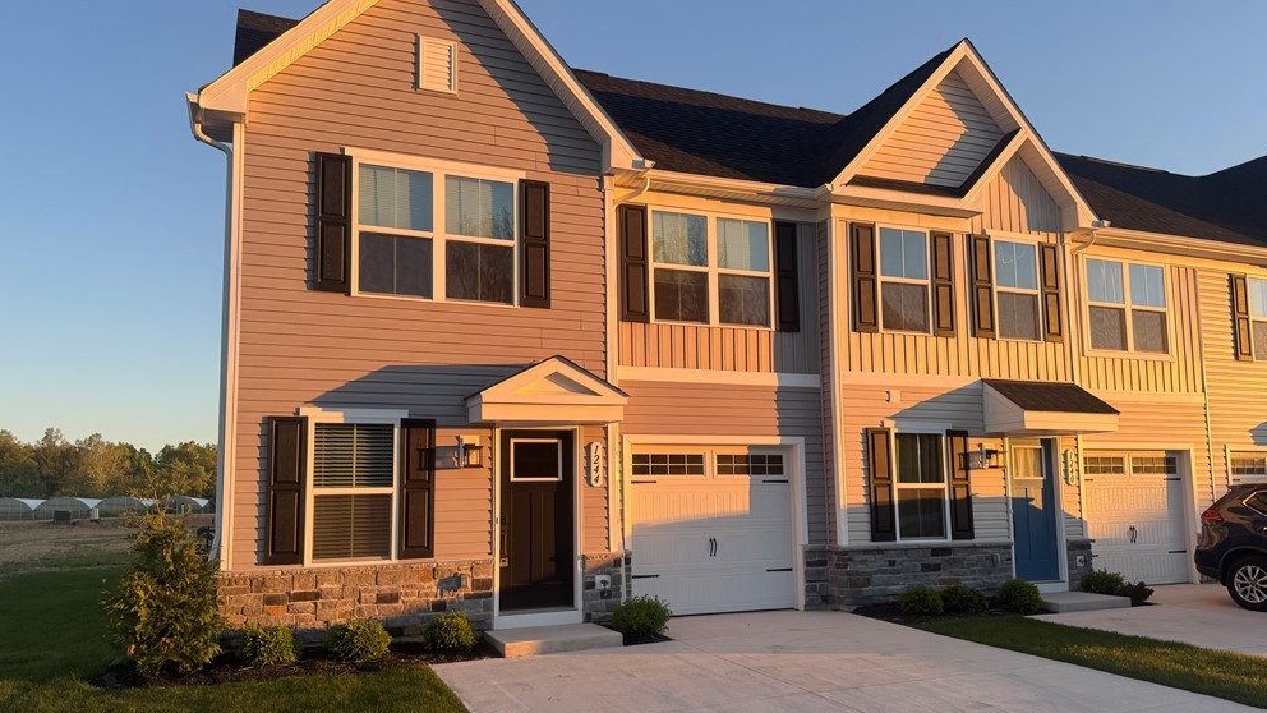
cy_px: 399
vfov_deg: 42.8
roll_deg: +0.1
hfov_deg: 69.9
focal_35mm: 27
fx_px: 907
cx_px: 630
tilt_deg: +5.2
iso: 80
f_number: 1.78
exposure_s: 1/685
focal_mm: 6.76
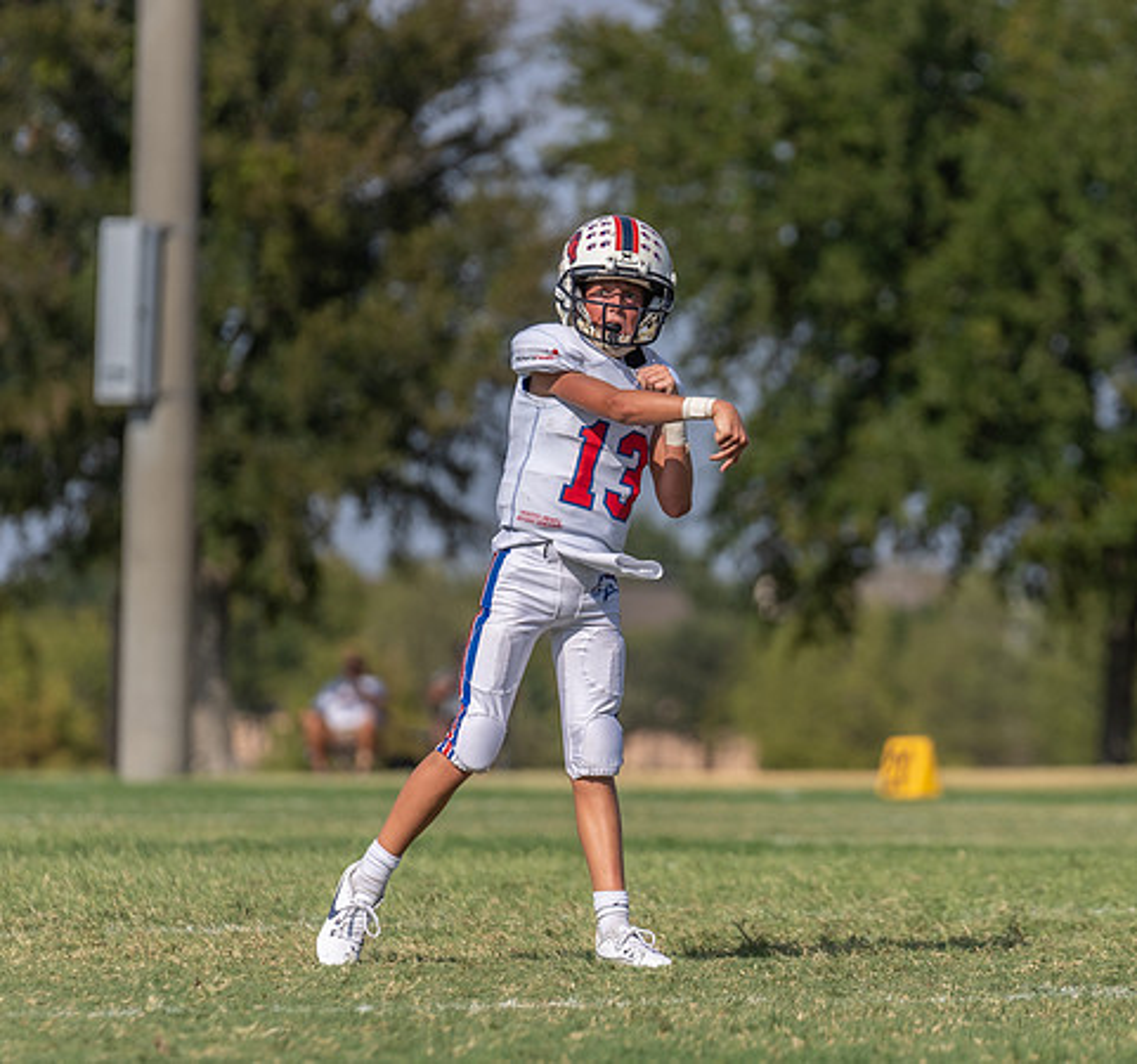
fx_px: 12482
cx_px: 654
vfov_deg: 4.9
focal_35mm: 347
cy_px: 474
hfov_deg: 5.2
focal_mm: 200
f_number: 3.5
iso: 100
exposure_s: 1/2500
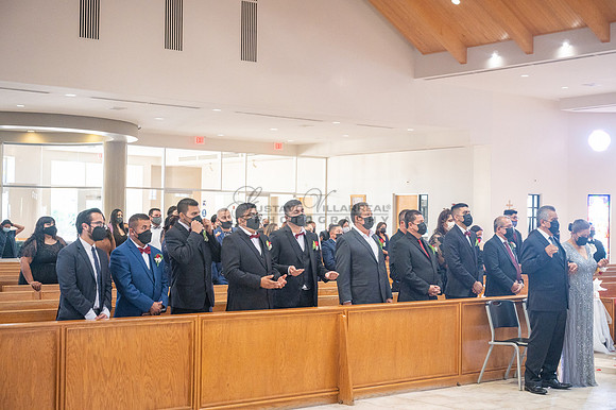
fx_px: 906
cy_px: 205
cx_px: 308
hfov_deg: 37.5
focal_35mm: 53
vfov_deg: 25.5
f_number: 4
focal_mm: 53
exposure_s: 1/200
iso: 2500
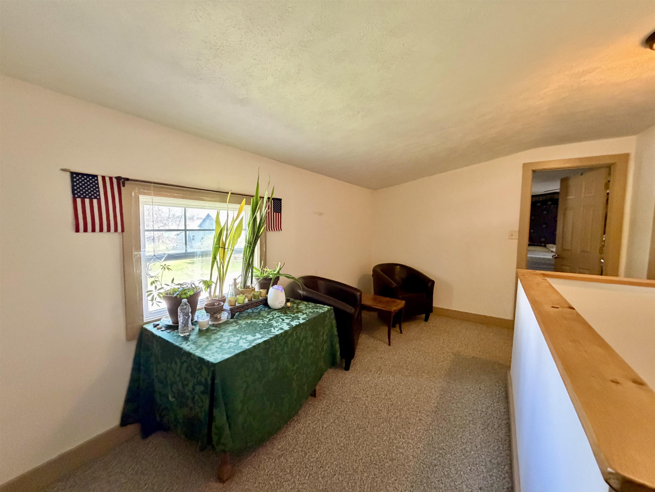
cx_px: 328
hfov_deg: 102.1
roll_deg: -0.4
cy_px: 246
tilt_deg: -4.3
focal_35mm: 14
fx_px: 265
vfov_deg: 85.7
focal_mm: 2.22
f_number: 2.2
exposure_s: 1/60
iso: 640
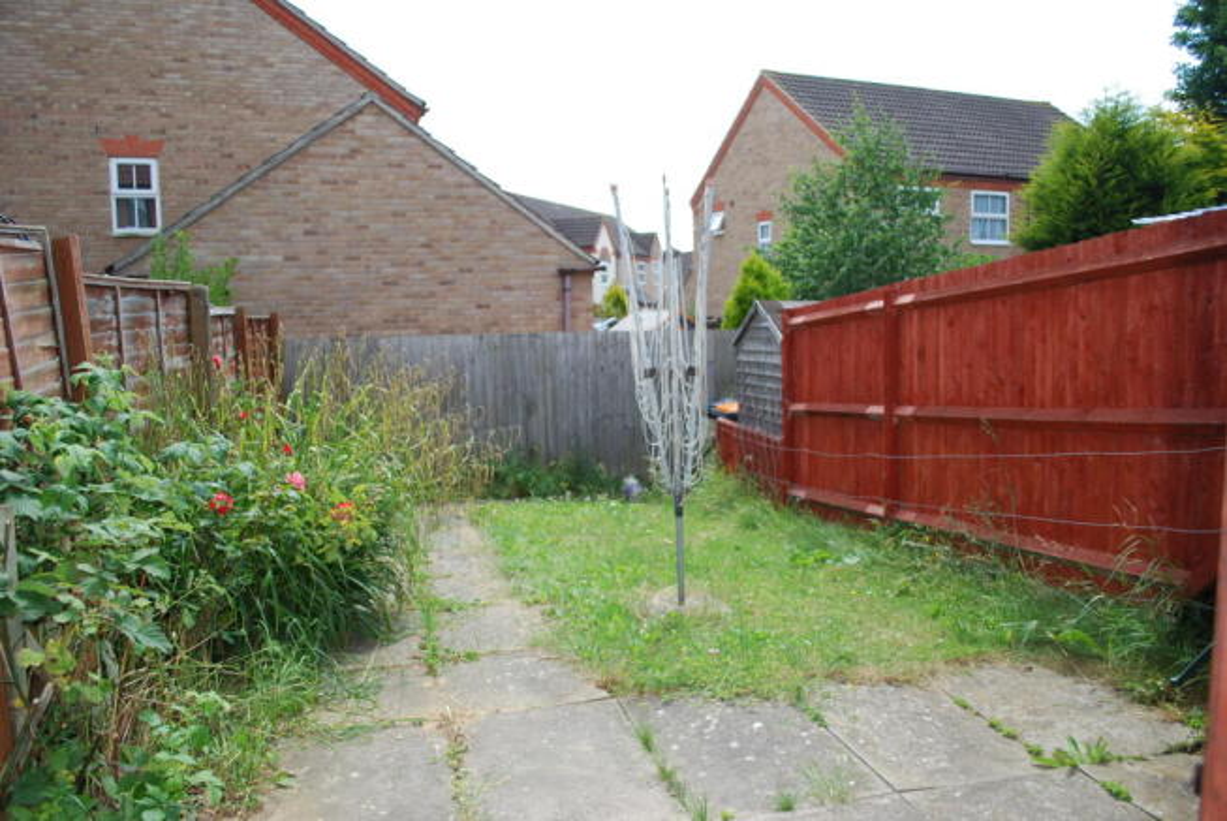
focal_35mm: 27
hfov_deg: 67.3
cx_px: 614
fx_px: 921
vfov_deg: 48.0
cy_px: 410
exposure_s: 1/200
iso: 100
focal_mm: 18
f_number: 3.5
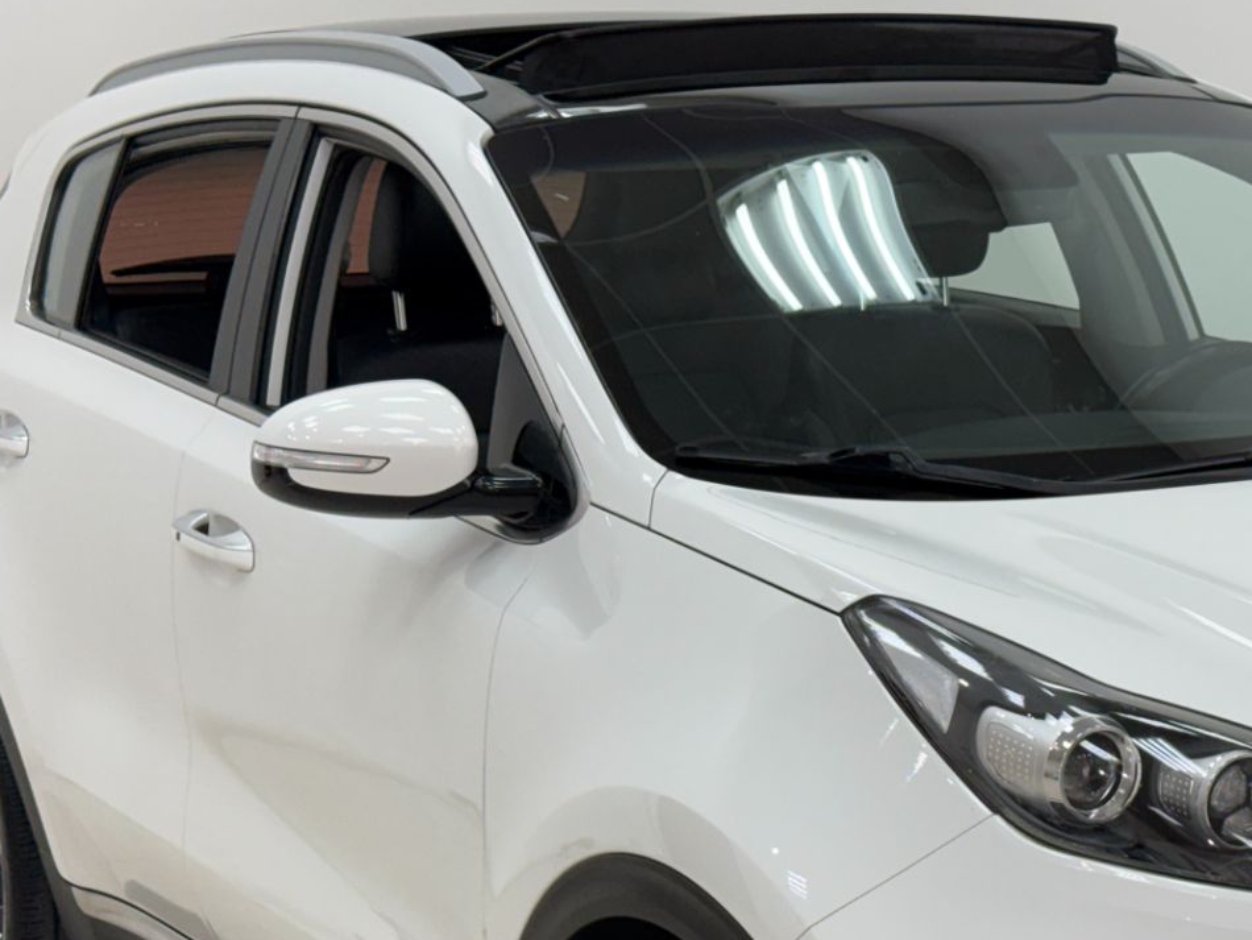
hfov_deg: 19.9
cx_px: 1107
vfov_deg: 15.1
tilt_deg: -12.4
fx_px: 3509
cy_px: 827
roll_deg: +0.6
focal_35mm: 97
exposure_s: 1/120
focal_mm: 6.76
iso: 100
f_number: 1.78
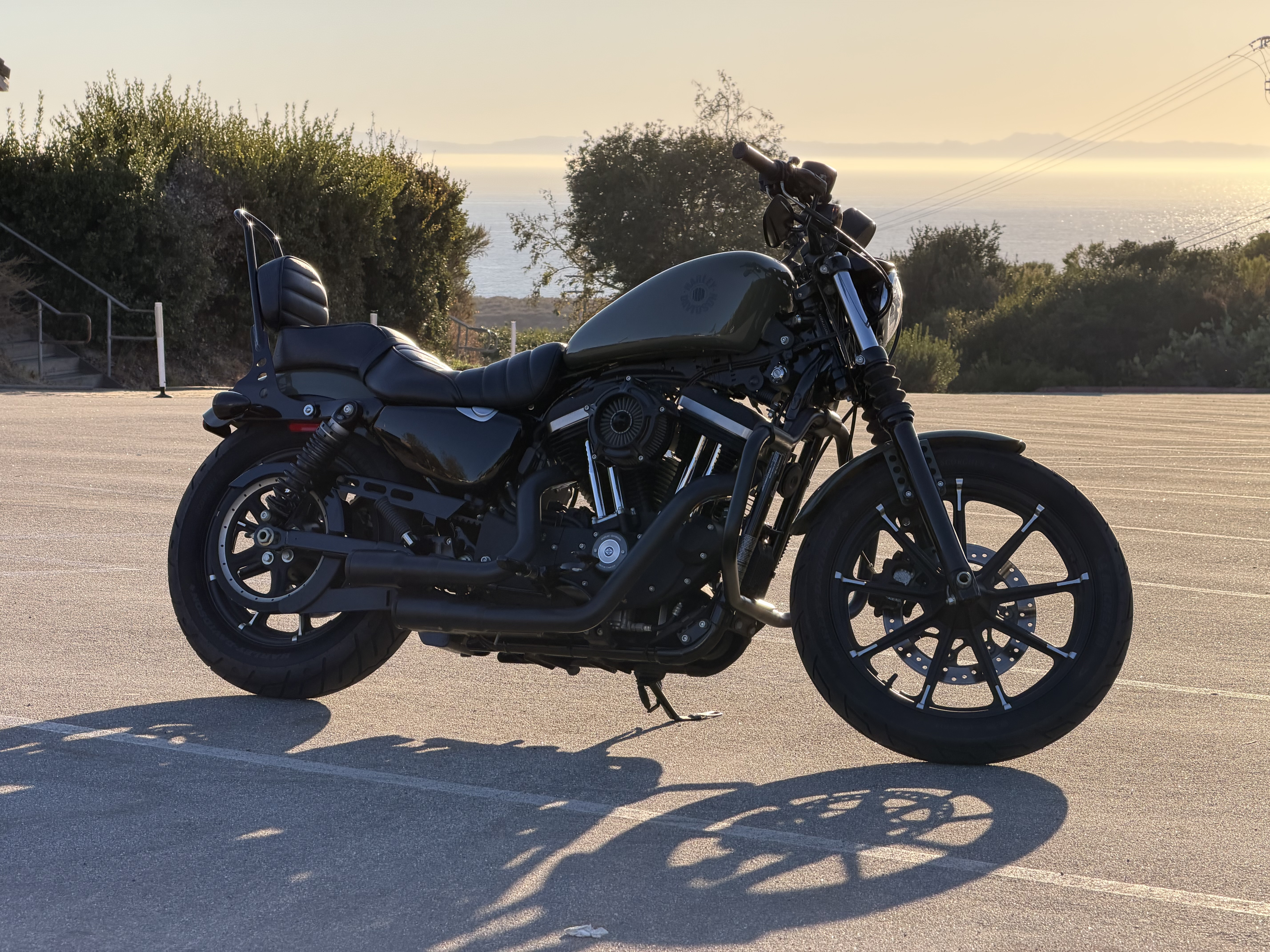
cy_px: 476
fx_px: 3669
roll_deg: -0.8
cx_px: 635
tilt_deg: -5.3
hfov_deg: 19.6
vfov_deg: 14.8
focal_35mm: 100
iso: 50
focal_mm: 16.89
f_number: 2.8
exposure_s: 1/619
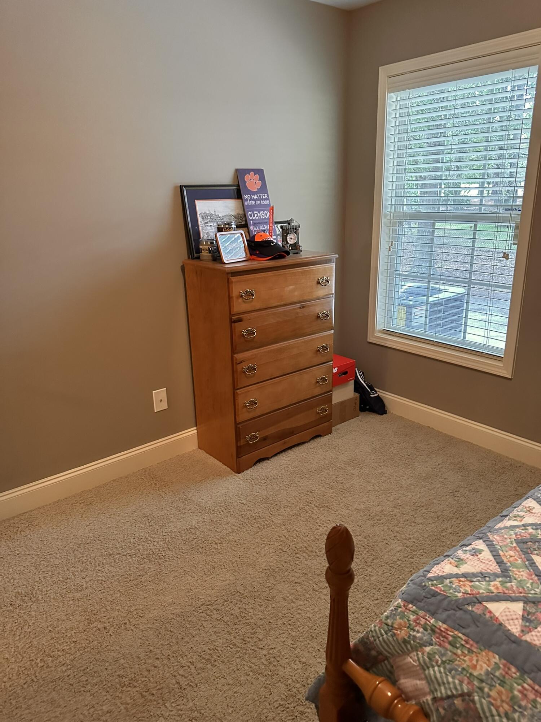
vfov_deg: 71.6
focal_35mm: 24
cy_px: 361
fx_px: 500
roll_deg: +1.2
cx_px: 270
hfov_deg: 56.8
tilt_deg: -16.6
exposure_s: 1/60
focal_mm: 6.86
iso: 1000
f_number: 1.78
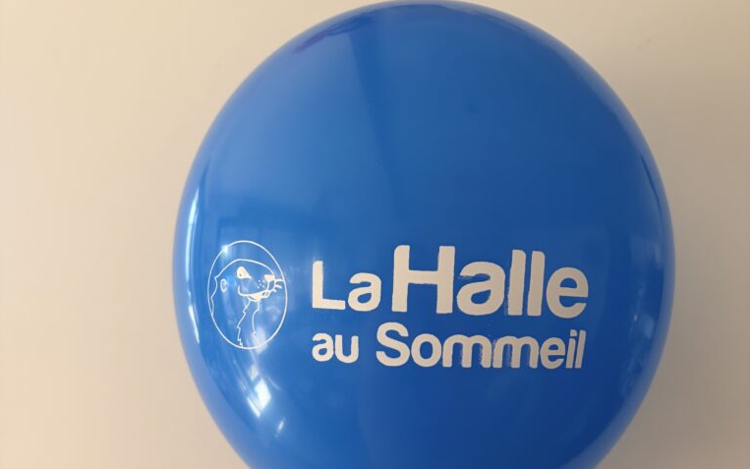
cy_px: 337
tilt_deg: +1.6
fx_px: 756
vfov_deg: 33.9
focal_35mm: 37
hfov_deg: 52.7
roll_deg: -2.3
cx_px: 375
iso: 80
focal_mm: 5.96
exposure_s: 1/121
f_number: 1.6
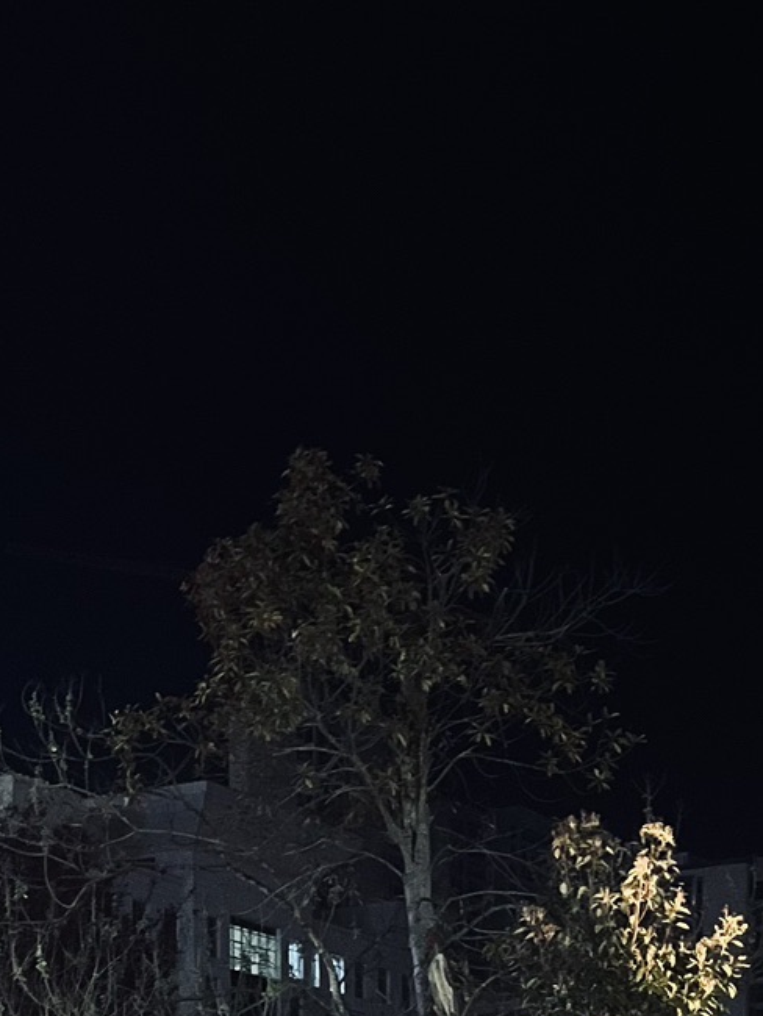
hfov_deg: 18.4
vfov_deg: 21.4
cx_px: 242
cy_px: 1424
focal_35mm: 80
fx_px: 2350
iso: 1000
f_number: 1.6
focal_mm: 5.1
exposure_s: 1/25
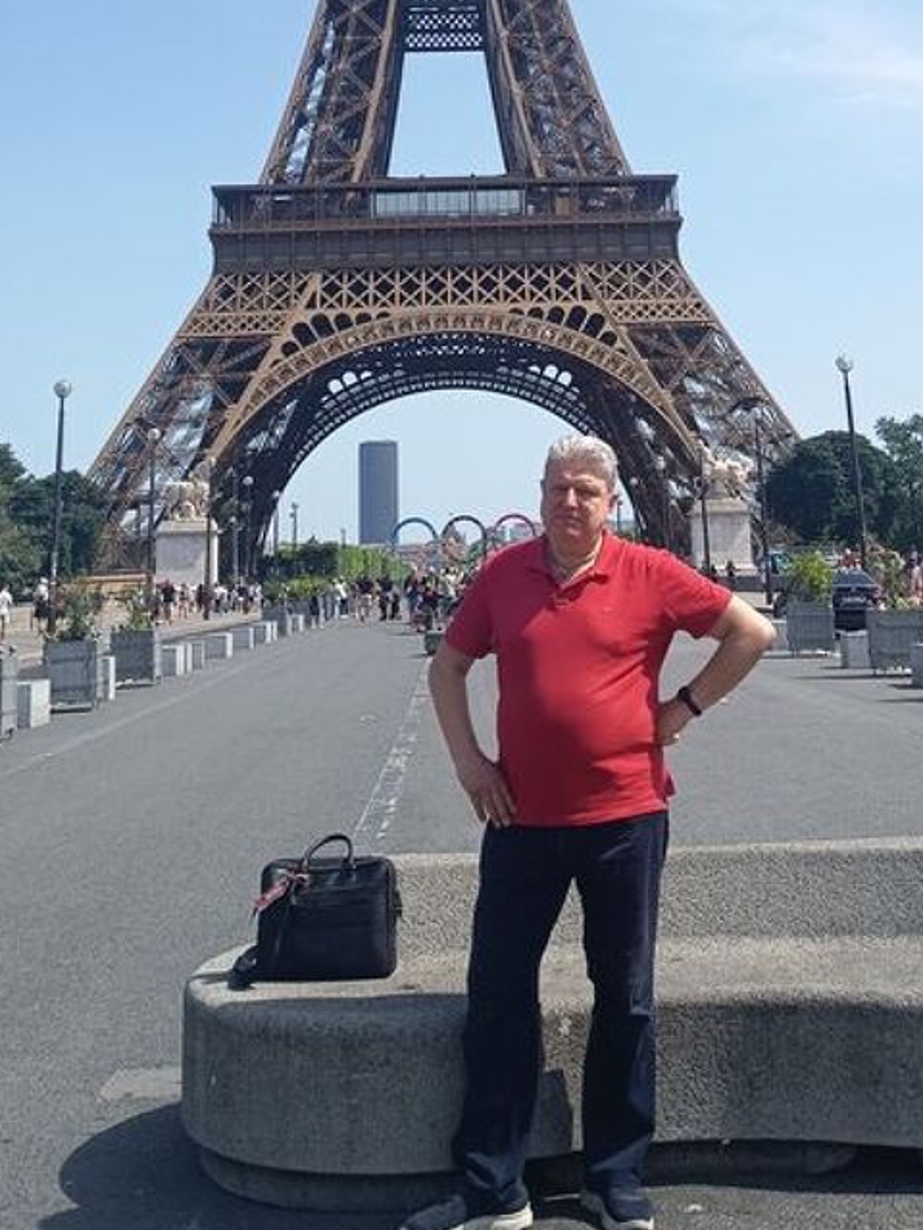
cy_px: 126
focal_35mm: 50
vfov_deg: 35.9
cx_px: 563
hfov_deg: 29.0
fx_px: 1778
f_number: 1.7
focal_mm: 5.24
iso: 50
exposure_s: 1/481
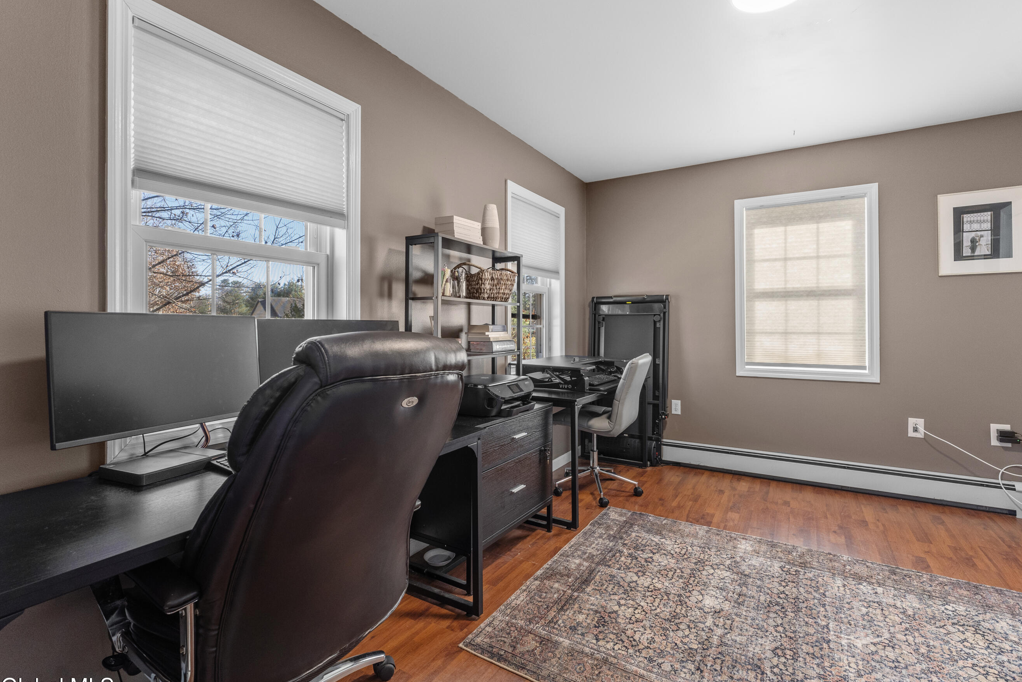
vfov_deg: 73.7
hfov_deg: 96.7
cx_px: 512
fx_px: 454
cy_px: 332
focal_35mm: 16
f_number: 7.1
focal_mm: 14
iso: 800
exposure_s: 1/2.5
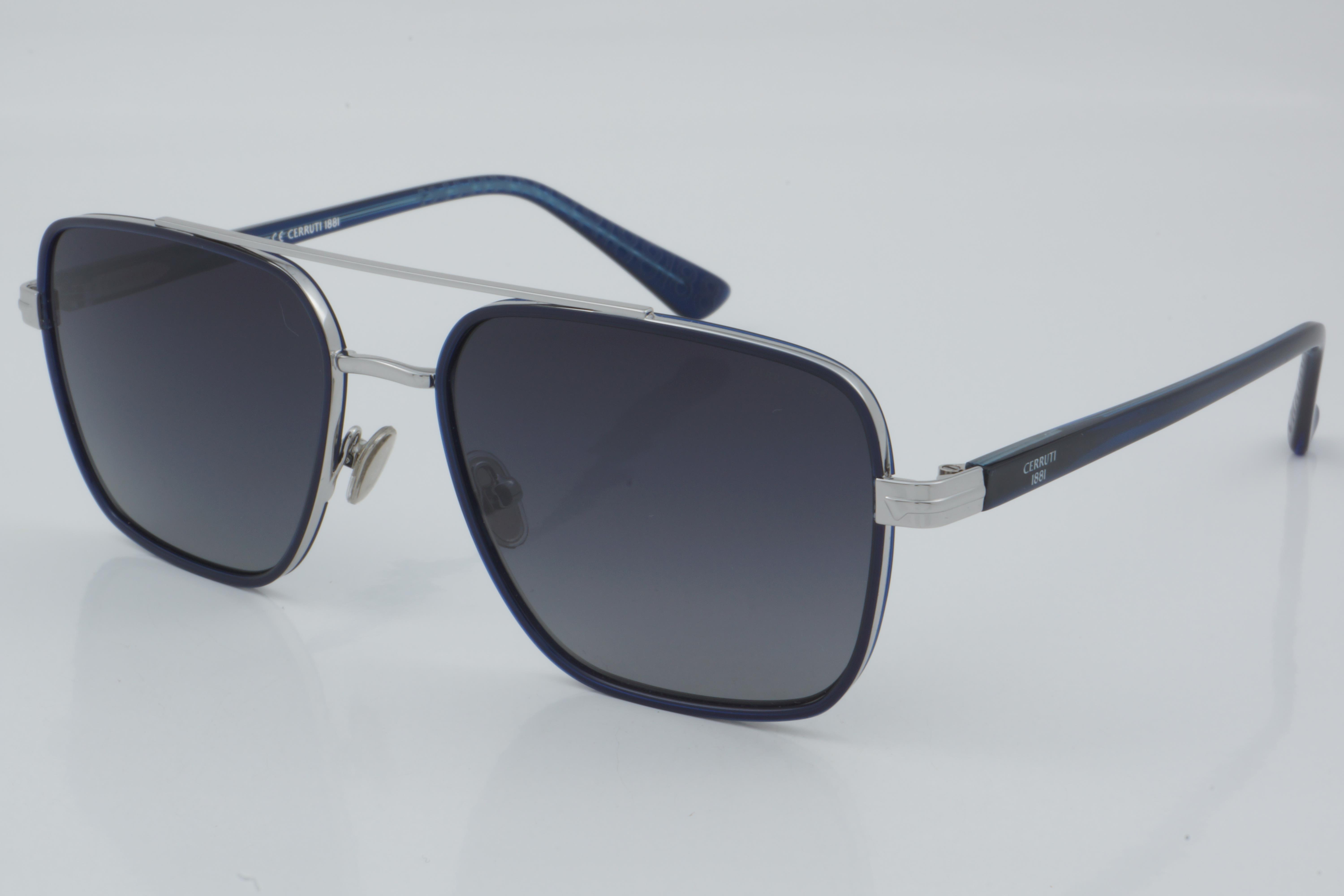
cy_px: 448
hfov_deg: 27.0
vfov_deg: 18.2
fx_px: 2800
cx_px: 672
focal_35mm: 75
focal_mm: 50
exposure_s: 1/3
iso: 100
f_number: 32
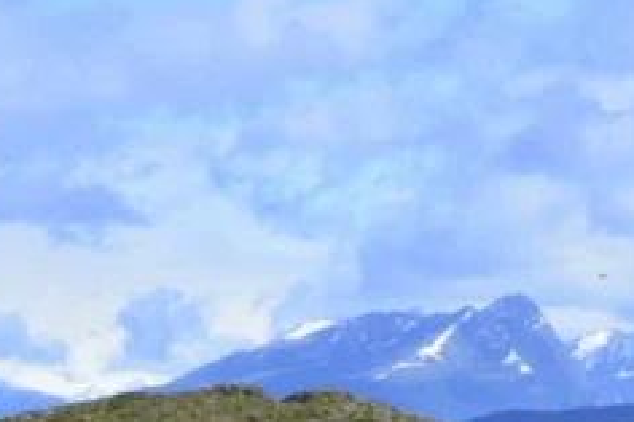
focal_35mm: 202
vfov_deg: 6.7
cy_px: 577
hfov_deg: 9.8
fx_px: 3555
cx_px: 994
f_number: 16
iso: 500
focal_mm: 62
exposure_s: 1/250
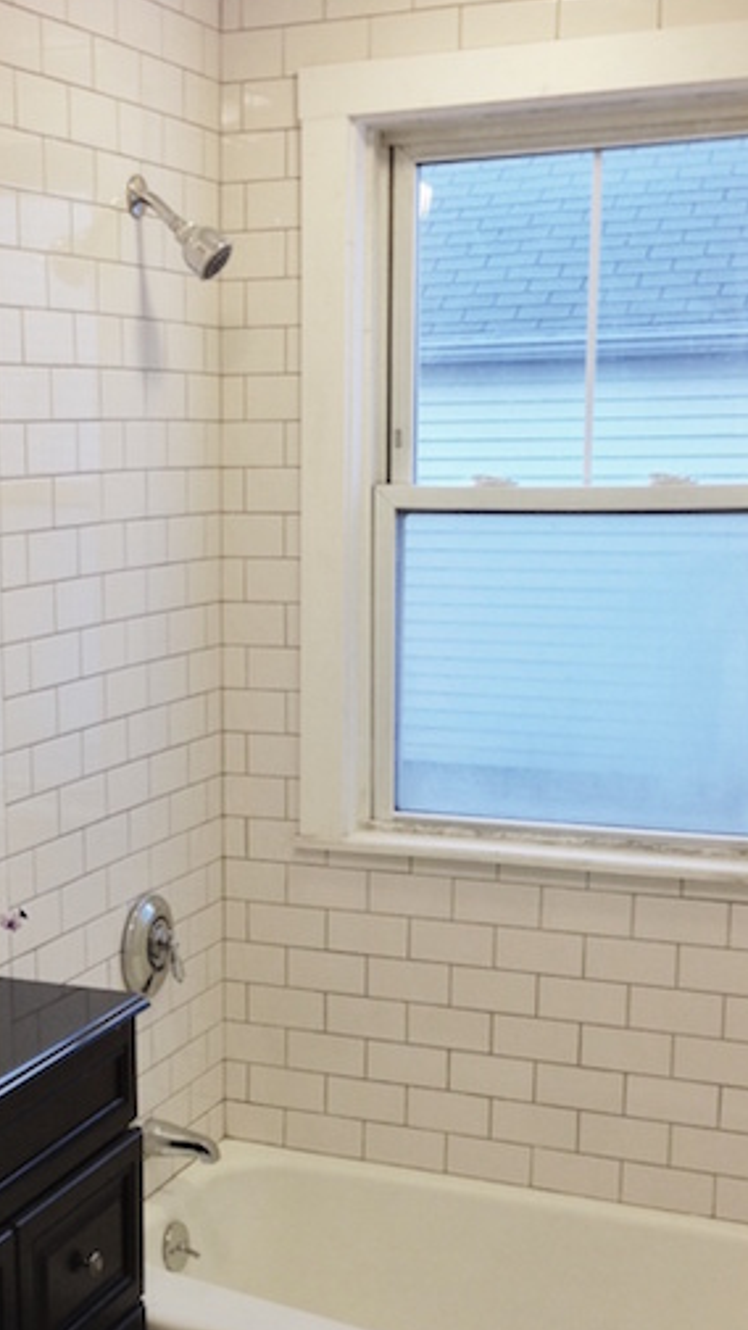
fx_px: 2010
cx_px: 174
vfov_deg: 36.4
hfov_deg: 20.9
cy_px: 845
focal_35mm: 57
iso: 80
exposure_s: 1/20
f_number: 2.4
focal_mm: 4.13
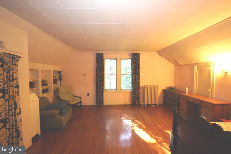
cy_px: 77
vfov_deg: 81.2
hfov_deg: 104.3
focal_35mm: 14
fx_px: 90
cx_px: 116
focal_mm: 14
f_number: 2.8
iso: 3200
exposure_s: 1/160
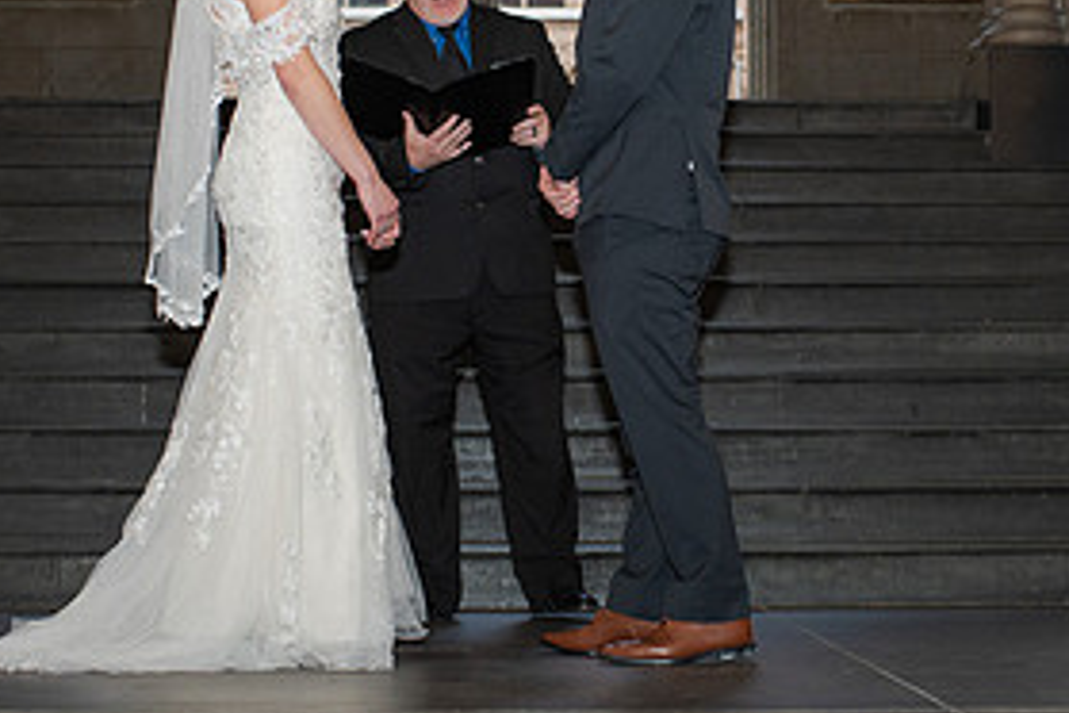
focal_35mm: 88
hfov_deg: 23.1
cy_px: 214
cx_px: 568
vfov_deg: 15.5
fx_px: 2613
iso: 1000
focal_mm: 35
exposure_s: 1/200
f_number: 3.5
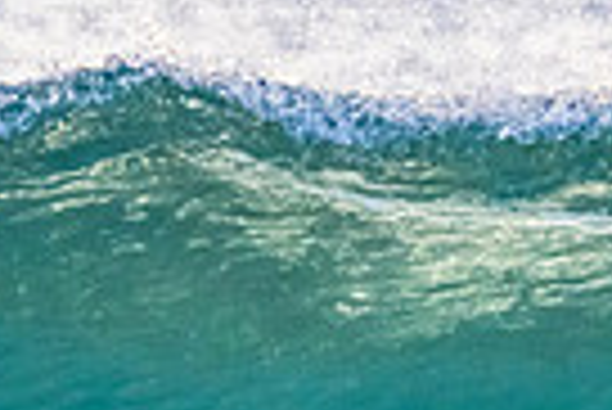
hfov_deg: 0.6
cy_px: 633
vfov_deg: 0.4
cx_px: 626
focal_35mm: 3414
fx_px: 58099
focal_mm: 800
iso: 6400
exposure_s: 1/1250
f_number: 11
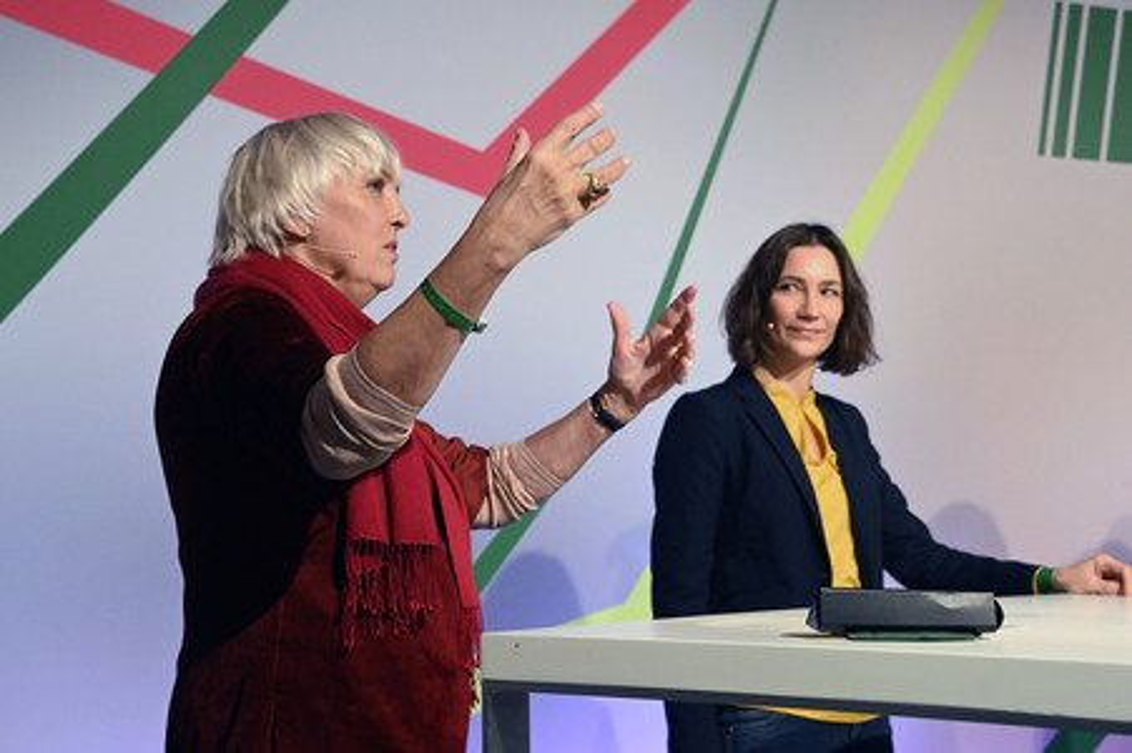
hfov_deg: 31.0
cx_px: 566
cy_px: 376
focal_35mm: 65
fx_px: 2042
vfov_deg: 20.9
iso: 8000
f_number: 6.3
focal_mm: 65
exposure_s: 1/400
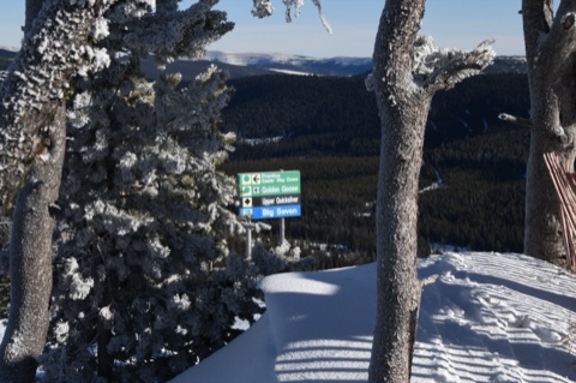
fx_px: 1391
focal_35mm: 87
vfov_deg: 15.7
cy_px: 192
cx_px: 288
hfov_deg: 23.4
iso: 320
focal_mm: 58
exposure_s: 1/320
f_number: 16
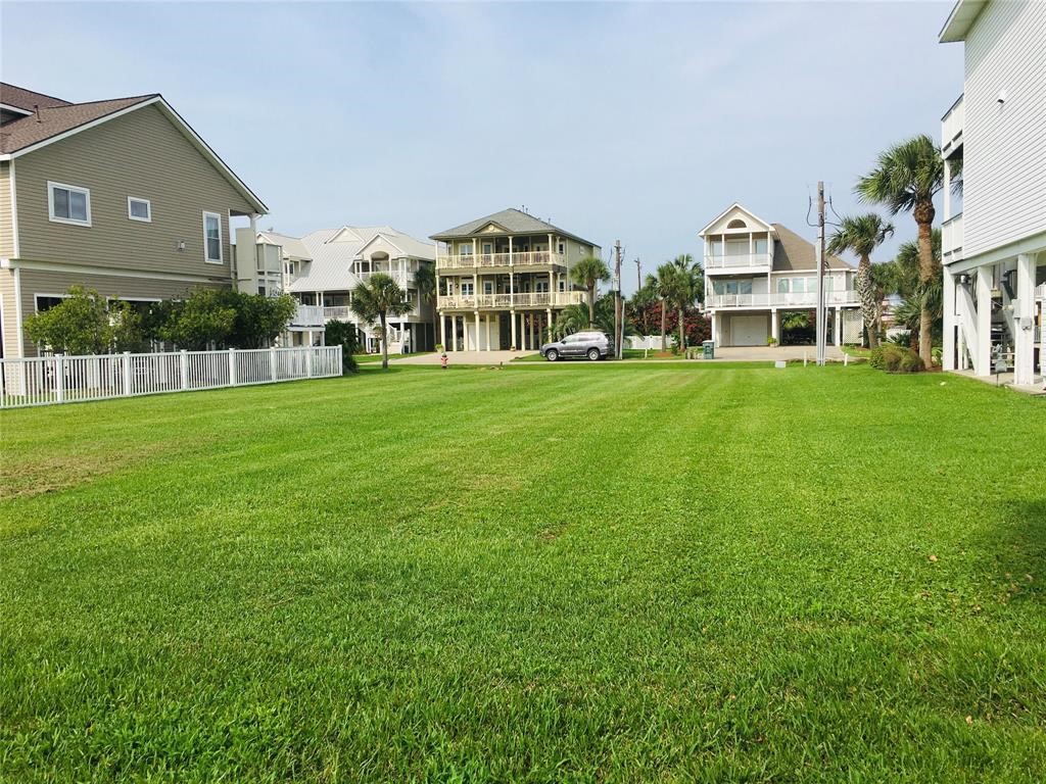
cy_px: 392
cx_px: 523
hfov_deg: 61.7
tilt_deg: -1.8
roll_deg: +2.1
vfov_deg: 48.2
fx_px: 876
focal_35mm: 29
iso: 25
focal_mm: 4.15
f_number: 2.2
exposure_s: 1/2137
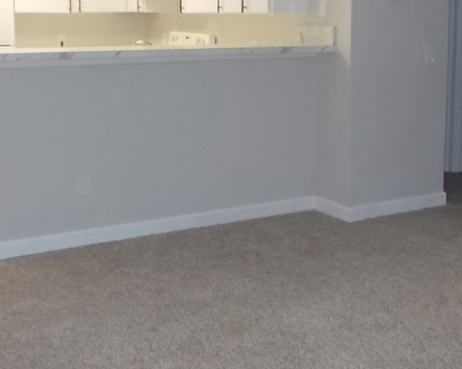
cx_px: 232
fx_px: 725
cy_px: 97
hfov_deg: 35.4
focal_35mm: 53
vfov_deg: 28.2
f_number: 3.2
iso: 200
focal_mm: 4.6
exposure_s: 1/25
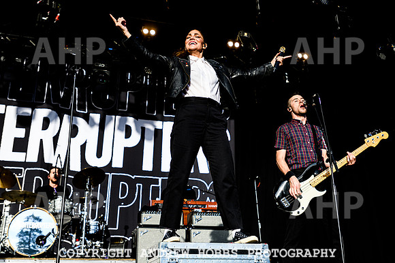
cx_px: 201
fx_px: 500
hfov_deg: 43.1
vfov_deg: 29.4
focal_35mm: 46
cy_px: 104
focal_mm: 35
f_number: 4.5
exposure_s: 1/2500
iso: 400
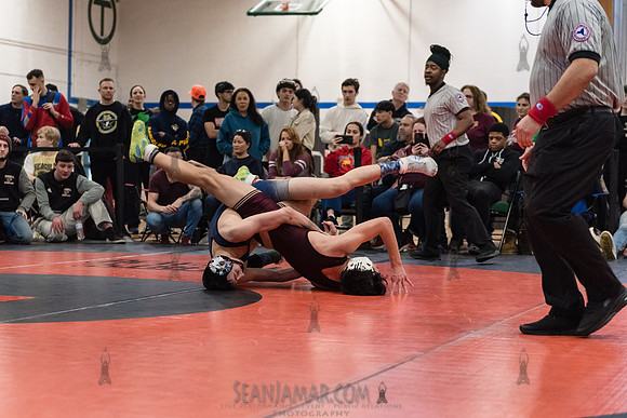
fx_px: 1439
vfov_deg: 16.5
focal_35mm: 83
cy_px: 247
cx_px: 257
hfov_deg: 24.5
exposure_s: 1/400
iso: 5000
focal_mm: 70
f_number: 3.2
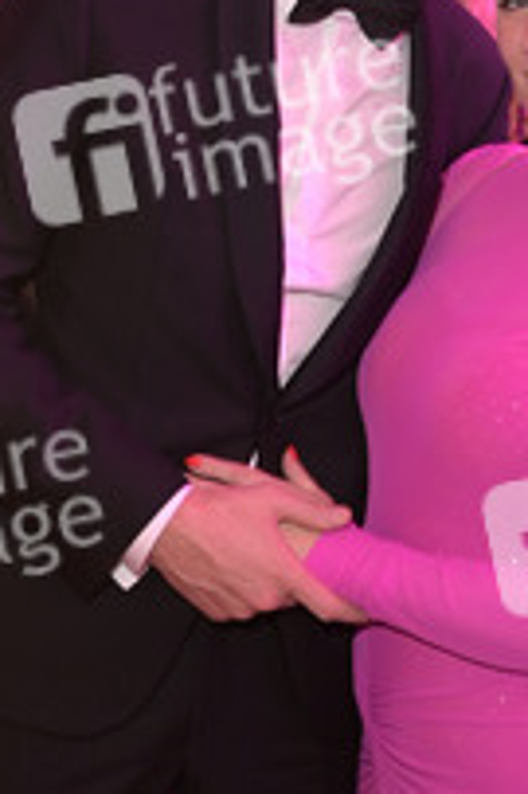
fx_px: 1388
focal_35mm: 63
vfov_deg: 31.8
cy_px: 329
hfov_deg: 21.5
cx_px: 329
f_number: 5.6
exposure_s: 1/40
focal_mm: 32
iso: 2500
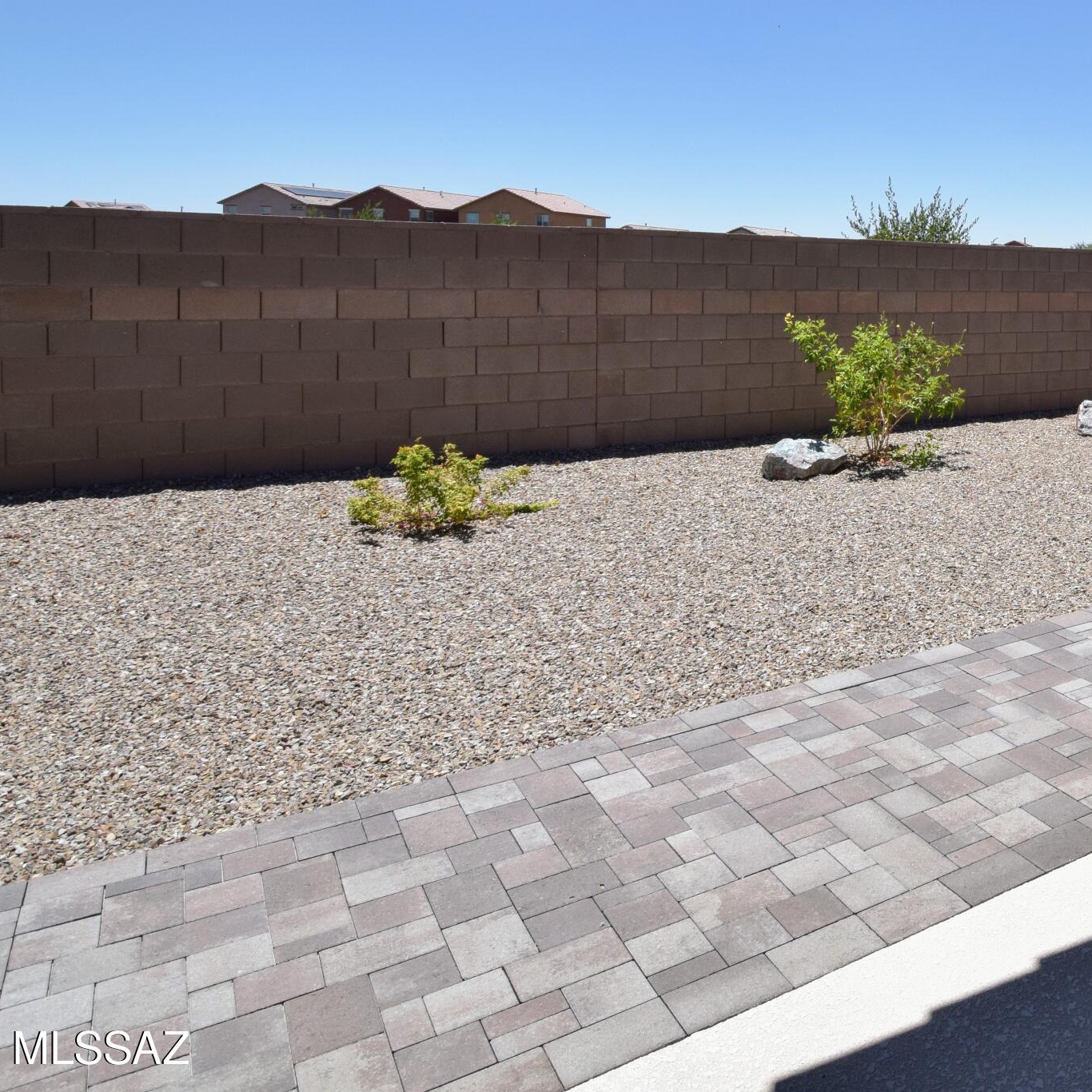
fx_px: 999
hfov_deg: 48.5
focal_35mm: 28
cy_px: 322
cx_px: 1062
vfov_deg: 55.5
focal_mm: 10
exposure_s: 1/800
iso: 400
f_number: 9
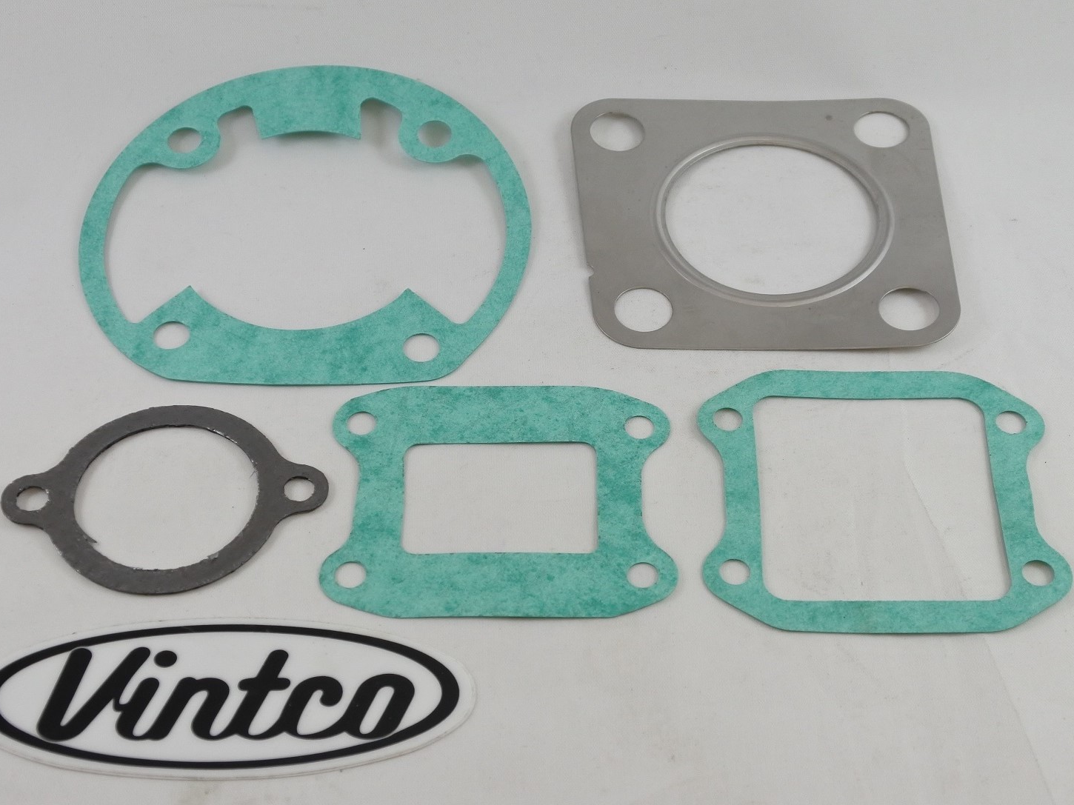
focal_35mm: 50
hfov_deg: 38.2
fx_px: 1551
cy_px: 404
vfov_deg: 29.1
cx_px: 519
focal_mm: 17.2
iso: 400
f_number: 4.5
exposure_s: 1/200
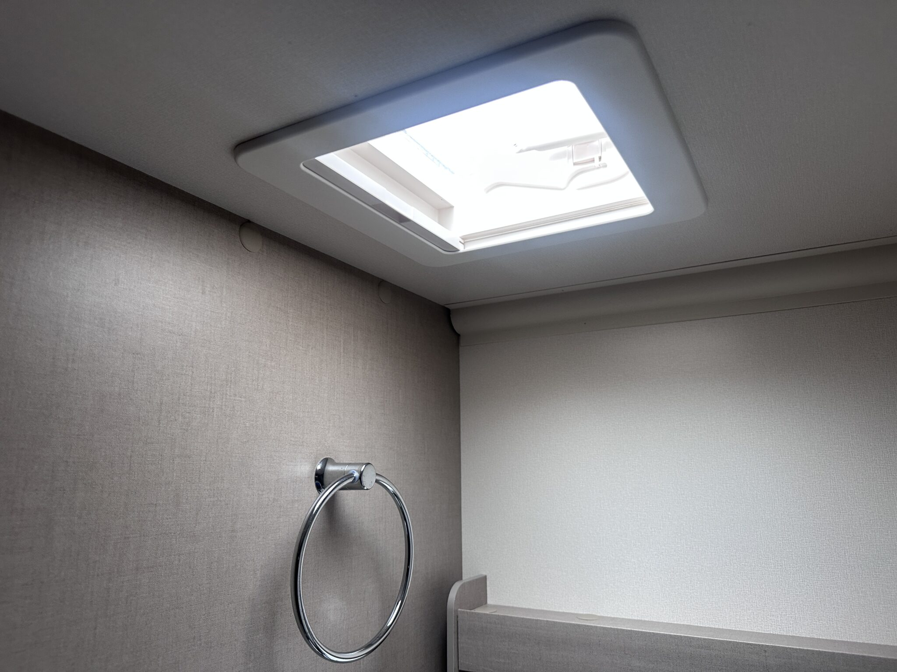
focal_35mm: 24
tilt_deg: +10.7
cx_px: 448
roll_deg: +1.6
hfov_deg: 71.6
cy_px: 336
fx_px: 622
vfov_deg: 56.8
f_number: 1.78
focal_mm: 6.86
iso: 160
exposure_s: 1/121
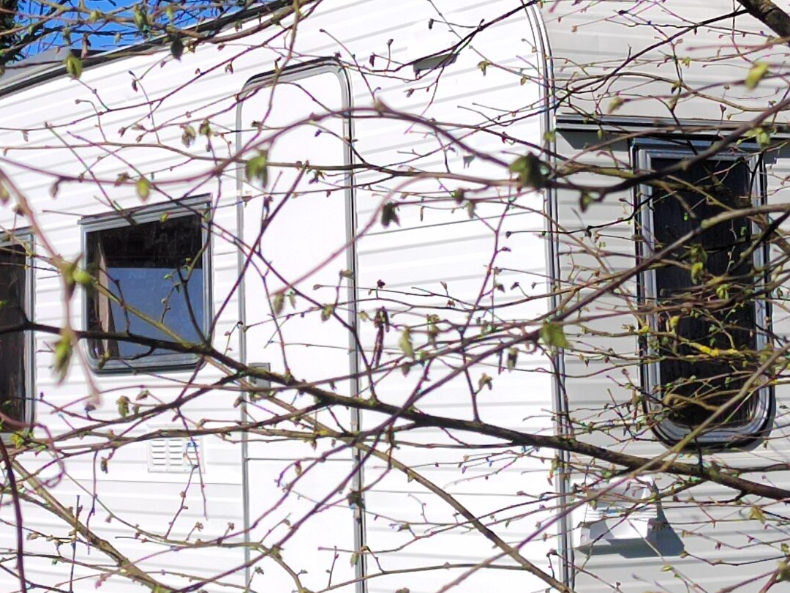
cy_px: 97
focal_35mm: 109
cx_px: 252
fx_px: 2488
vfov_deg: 13.5
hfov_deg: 18.0
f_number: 1.9
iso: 170
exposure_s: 1/2000
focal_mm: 5.52
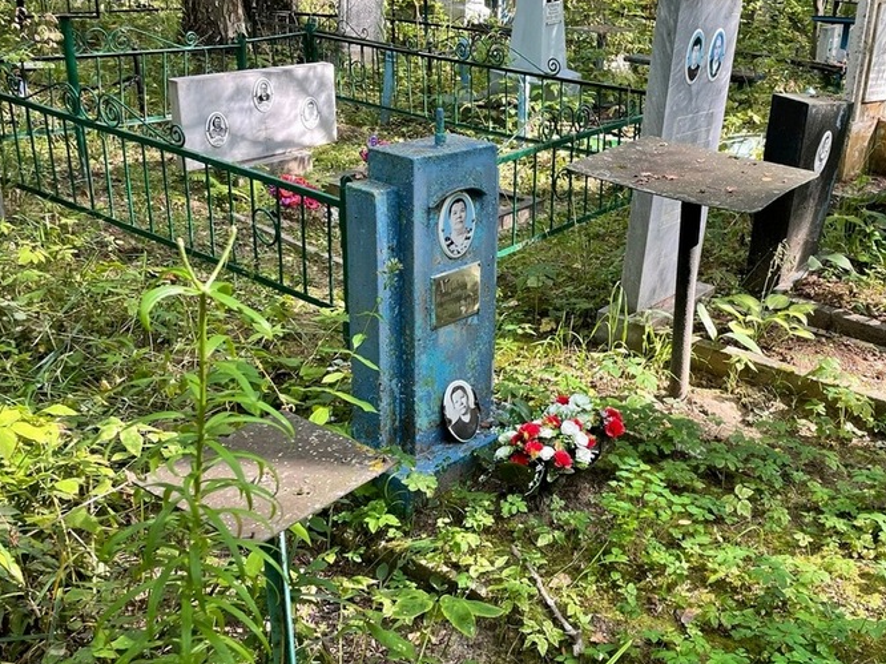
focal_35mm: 40
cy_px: 339
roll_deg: -2.2
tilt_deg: -16.3
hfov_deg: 45.8
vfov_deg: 35.9
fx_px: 1023
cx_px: 615
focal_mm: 4.2
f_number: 1.6
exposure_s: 1/121
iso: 40
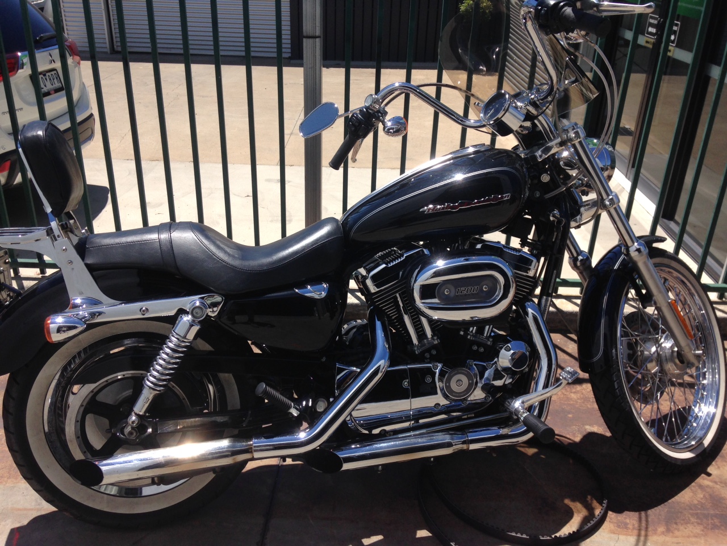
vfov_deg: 42.9
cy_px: 273
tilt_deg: -26.7
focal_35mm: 33
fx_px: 693
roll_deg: -0.5
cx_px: 364
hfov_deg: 55.4
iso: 50
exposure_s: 1/1595
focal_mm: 4.12
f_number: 2.4
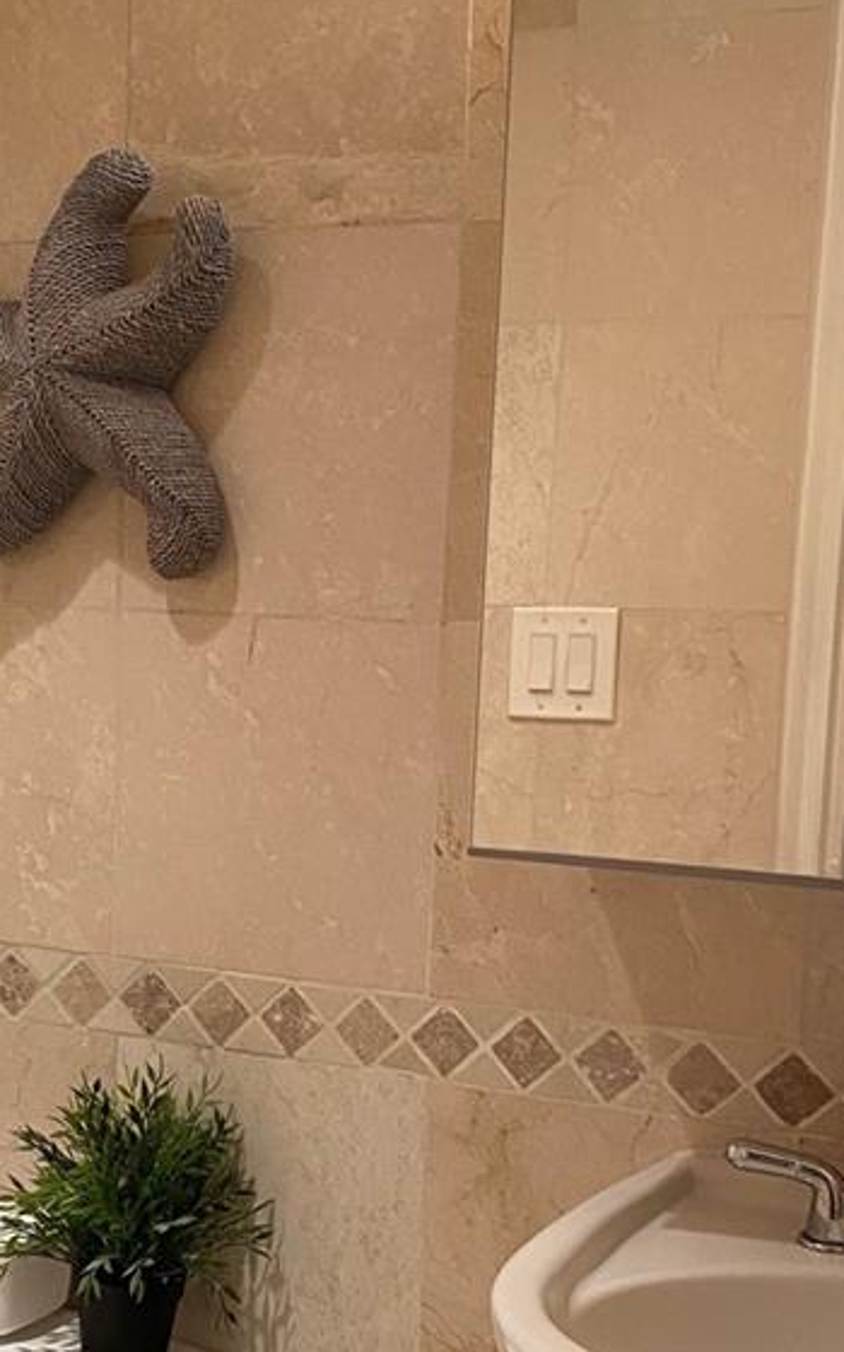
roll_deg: -0.5
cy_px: 950
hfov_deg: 21.9
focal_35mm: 59
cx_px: 268
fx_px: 2174
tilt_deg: -8.3
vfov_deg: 34.1
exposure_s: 1/60
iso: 160
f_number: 1.8
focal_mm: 4.25
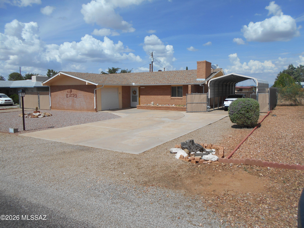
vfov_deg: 53.1
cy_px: 114
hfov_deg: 67.3
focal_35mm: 26
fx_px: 228
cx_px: 152
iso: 80
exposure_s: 1/400
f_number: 8
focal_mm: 4.6
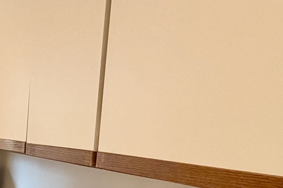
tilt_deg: -10.0
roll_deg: +0.3
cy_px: 184
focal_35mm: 55
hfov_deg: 24.6
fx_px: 432
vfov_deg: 23.7
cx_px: -175
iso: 200
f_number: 2.2
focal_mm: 2.22
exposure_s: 1/60
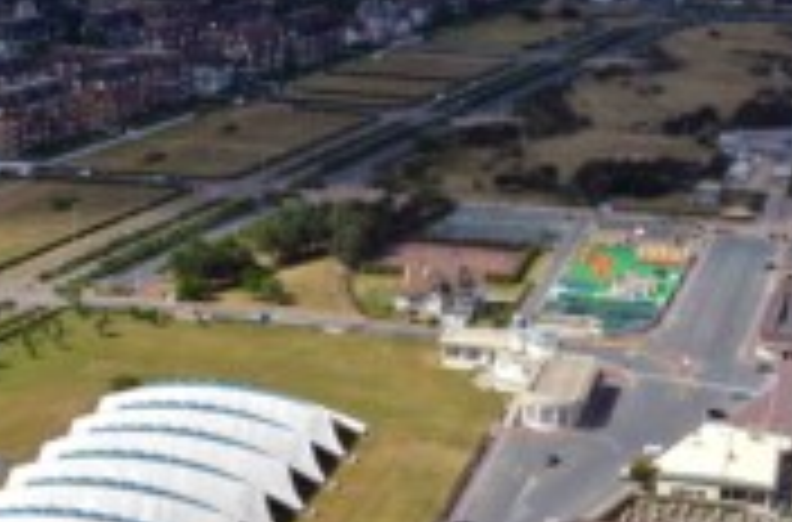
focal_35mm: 82
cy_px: 684
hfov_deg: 24.1
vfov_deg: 15.7
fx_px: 1798
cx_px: 72
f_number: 11
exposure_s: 1/1000
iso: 400
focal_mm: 20
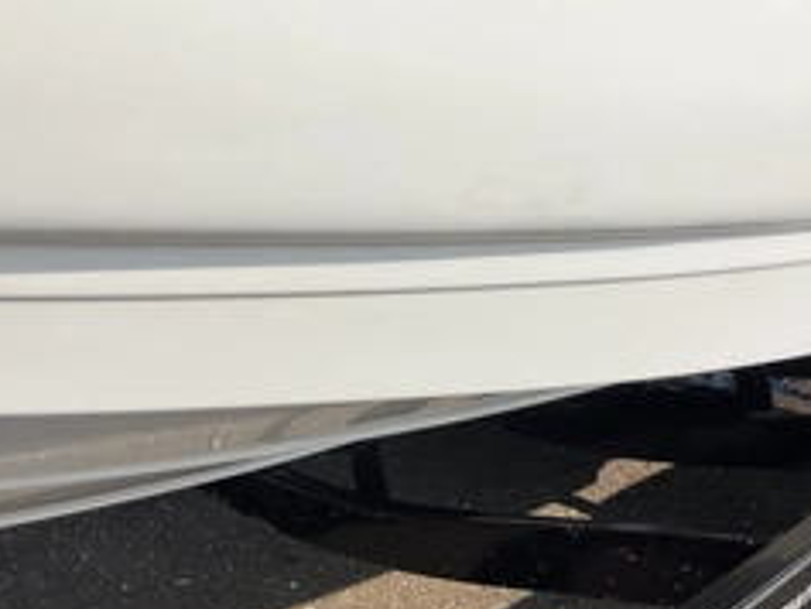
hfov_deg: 38.7
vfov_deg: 29.4
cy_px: 181
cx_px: 482
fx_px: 1149
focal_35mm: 49
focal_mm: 3
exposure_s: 1/3125
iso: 25
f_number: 1.8
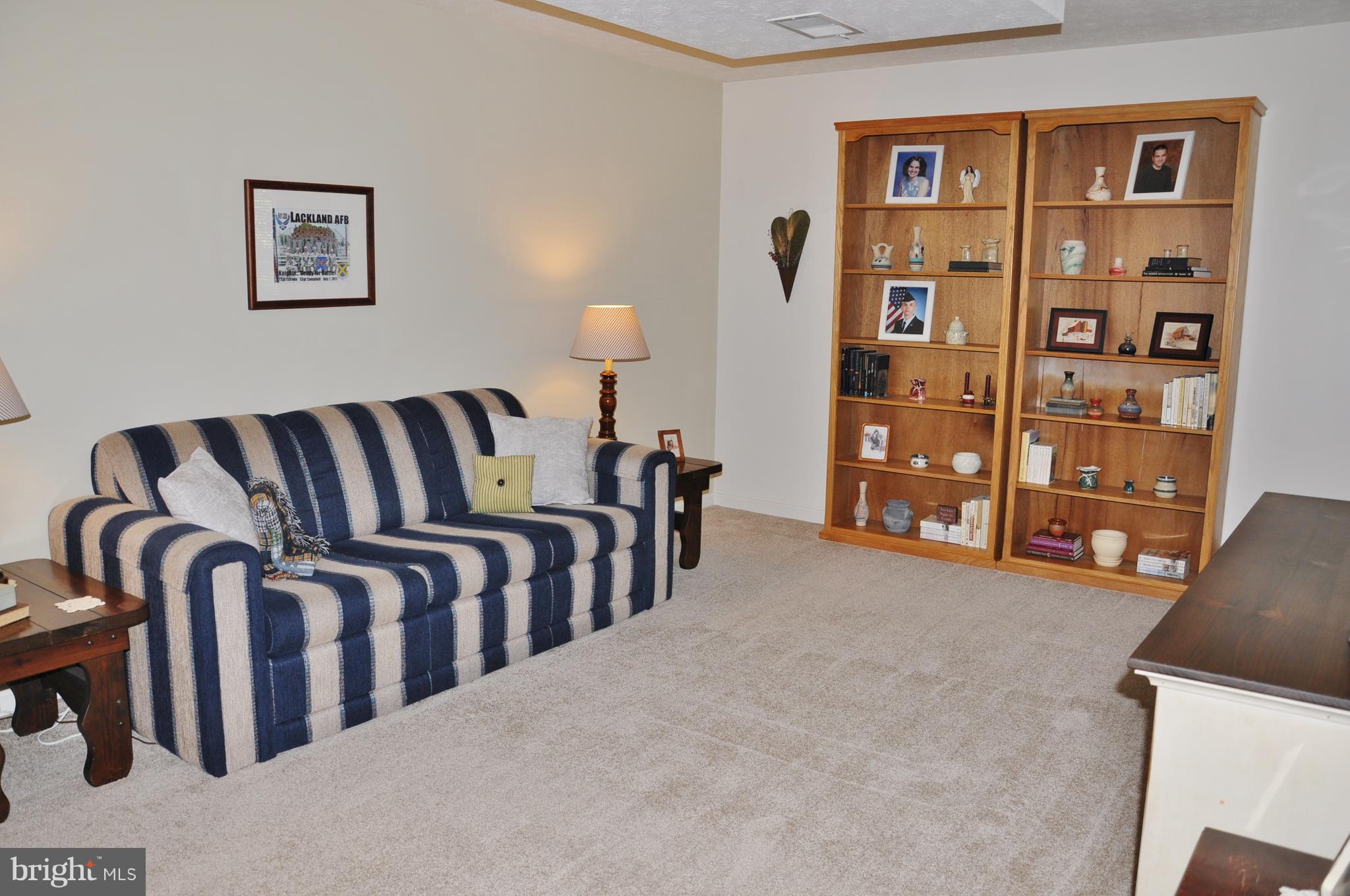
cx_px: 675
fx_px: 1011
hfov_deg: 67.4
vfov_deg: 47.8
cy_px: 448
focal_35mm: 27
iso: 200
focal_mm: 18
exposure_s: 1/60
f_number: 5
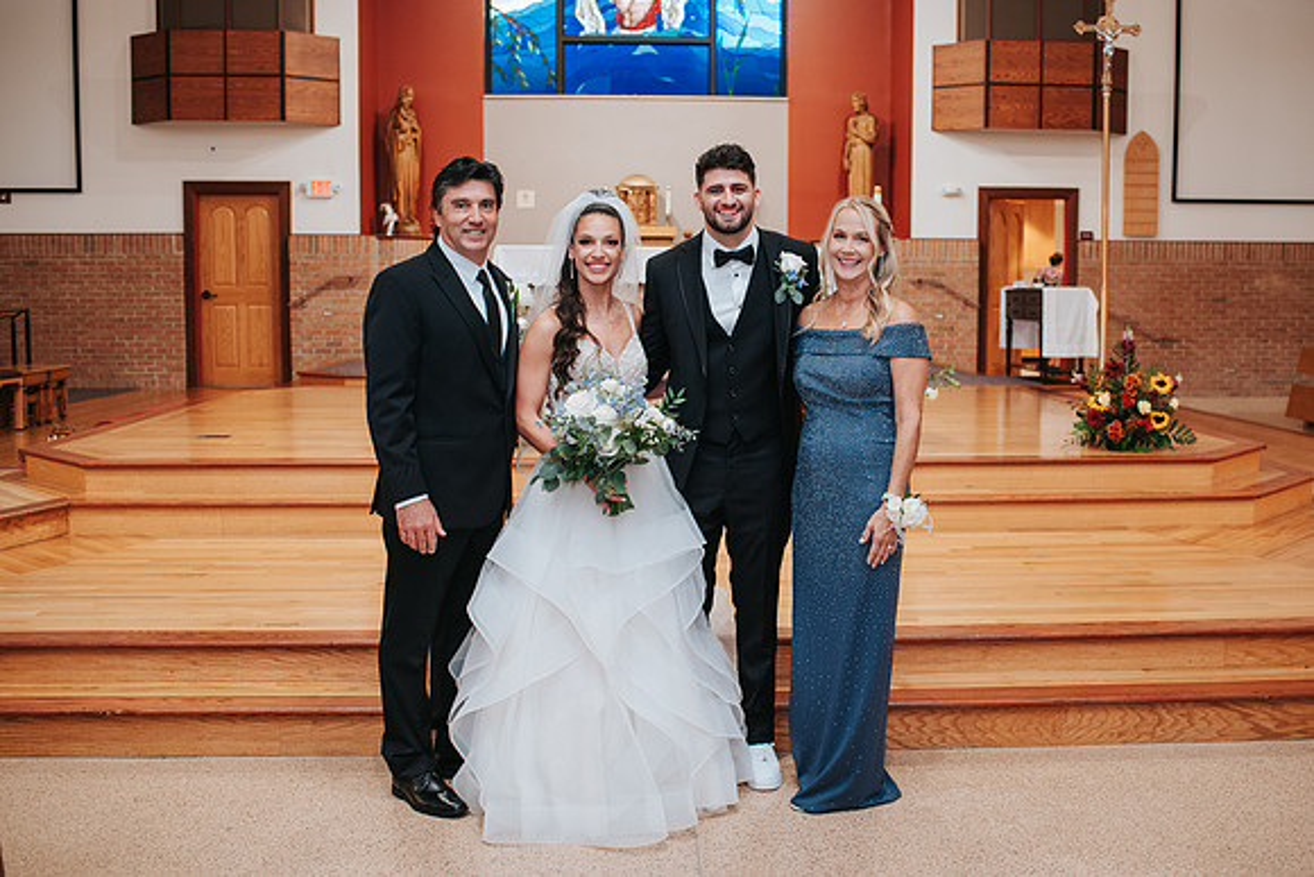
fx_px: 1385
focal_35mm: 38
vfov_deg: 35.1
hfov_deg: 50.7
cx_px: 701
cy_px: 409
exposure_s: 1/125
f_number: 2.8
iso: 720
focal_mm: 35
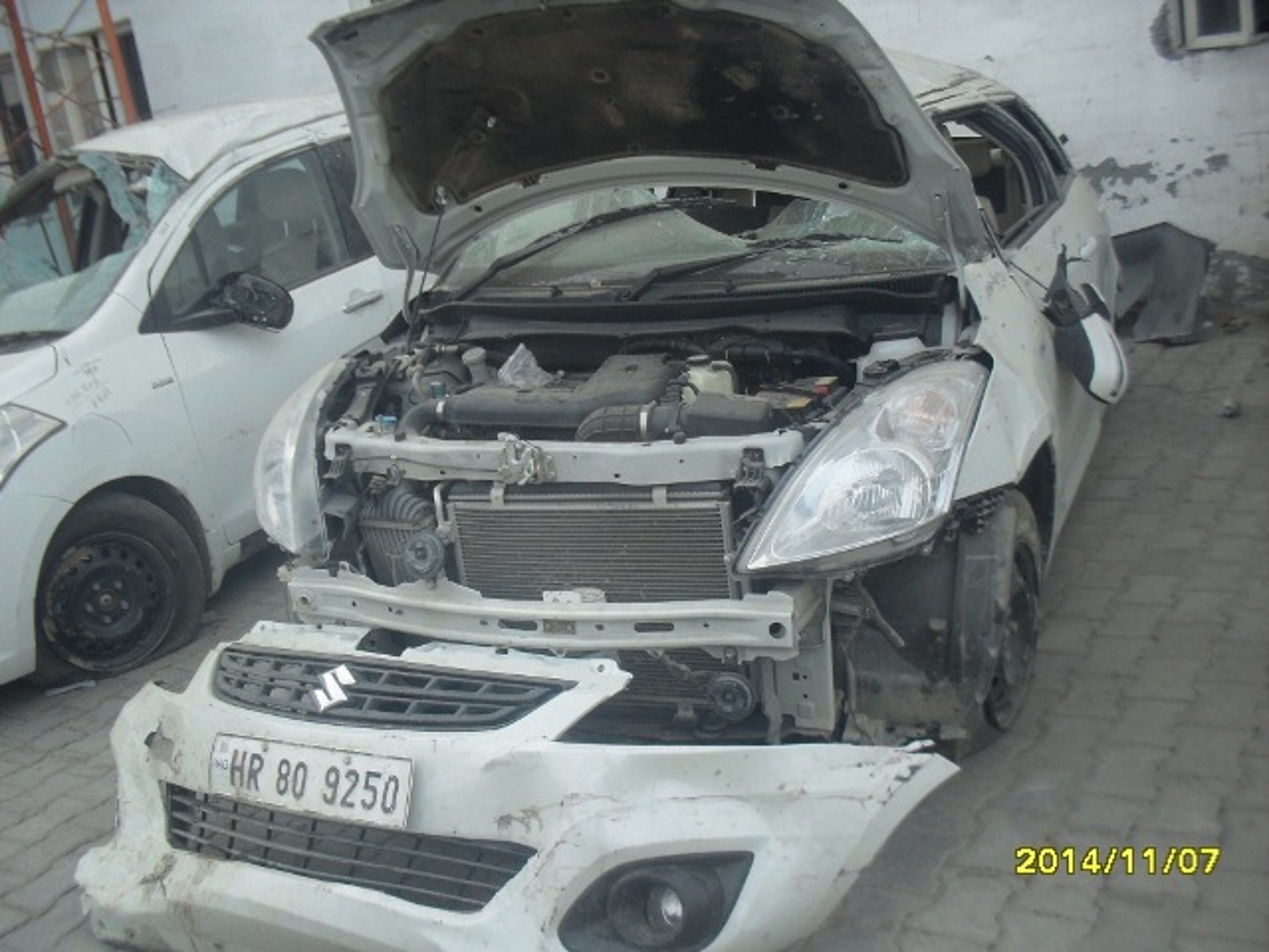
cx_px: 634
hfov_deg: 49.0
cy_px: 476
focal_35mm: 38
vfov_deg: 37.7
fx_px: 1393
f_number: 8.3
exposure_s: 1/180
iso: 80
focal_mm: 6.3
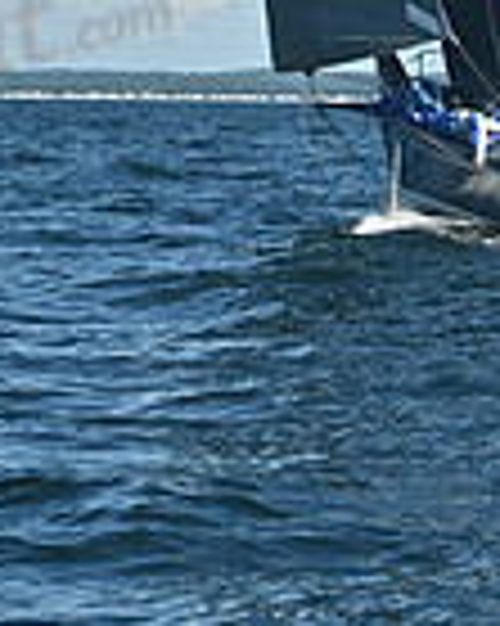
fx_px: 5092
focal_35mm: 275
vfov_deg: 6.8
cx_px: 408
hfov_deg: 5.6
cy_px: -676
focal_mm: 70
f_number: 7.1
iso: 250
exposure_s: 1/1600
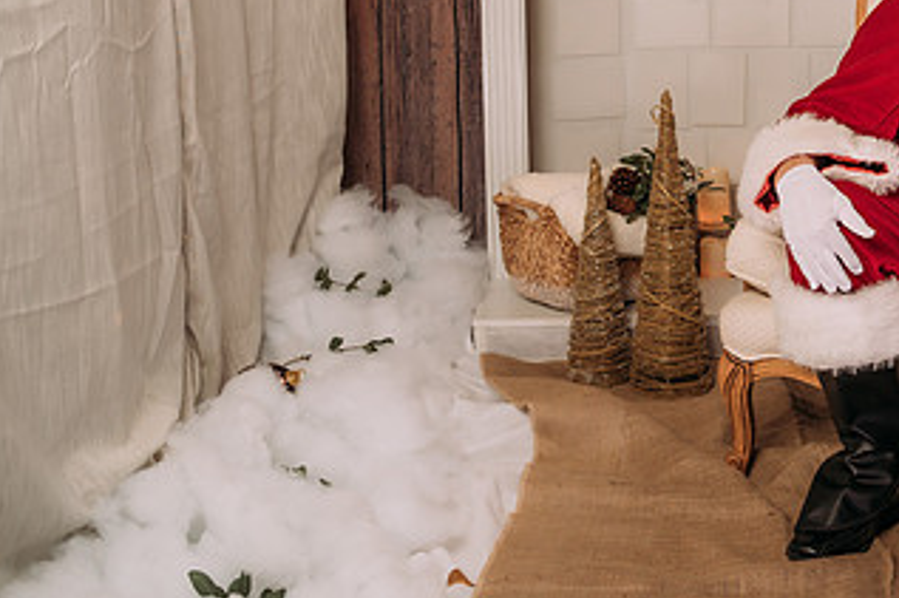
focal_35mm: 68
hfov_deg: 28.4
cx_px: 835
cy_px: 97
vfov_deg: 19.7
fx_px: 1697
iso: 100
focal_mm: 35
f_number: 5
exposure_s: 1/100
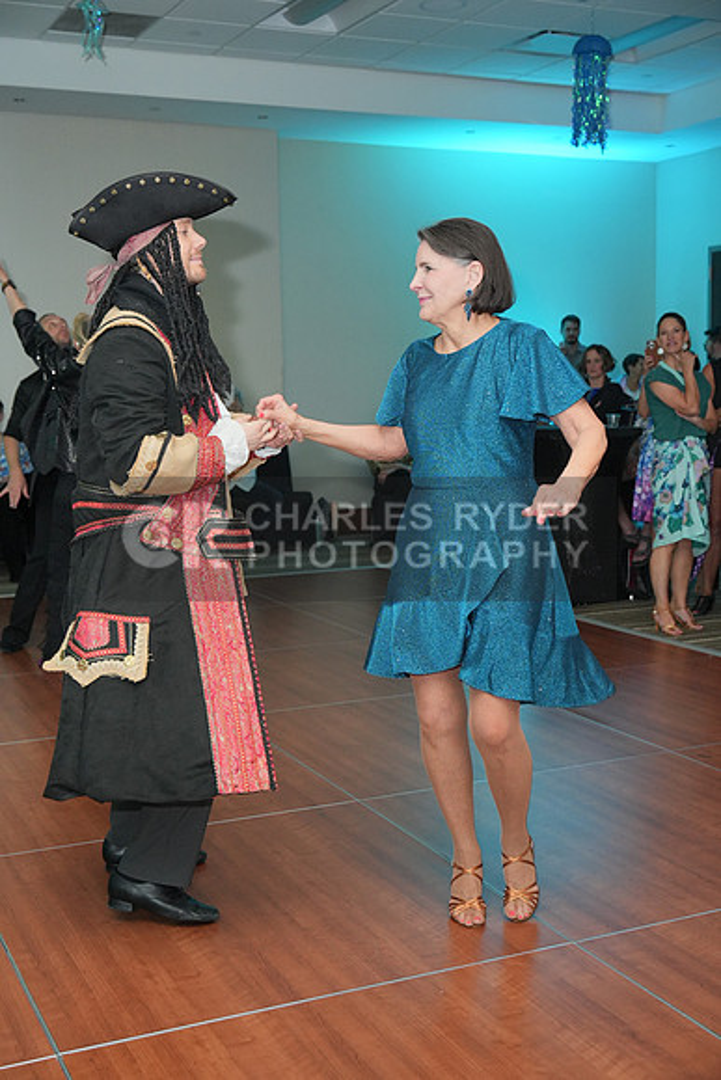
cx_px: 360
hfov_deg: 29.9
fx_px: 1351
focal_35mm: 45
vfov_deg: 43.6
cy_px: 540
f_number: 4.5
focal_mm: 45
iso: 3200
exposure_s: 1/200
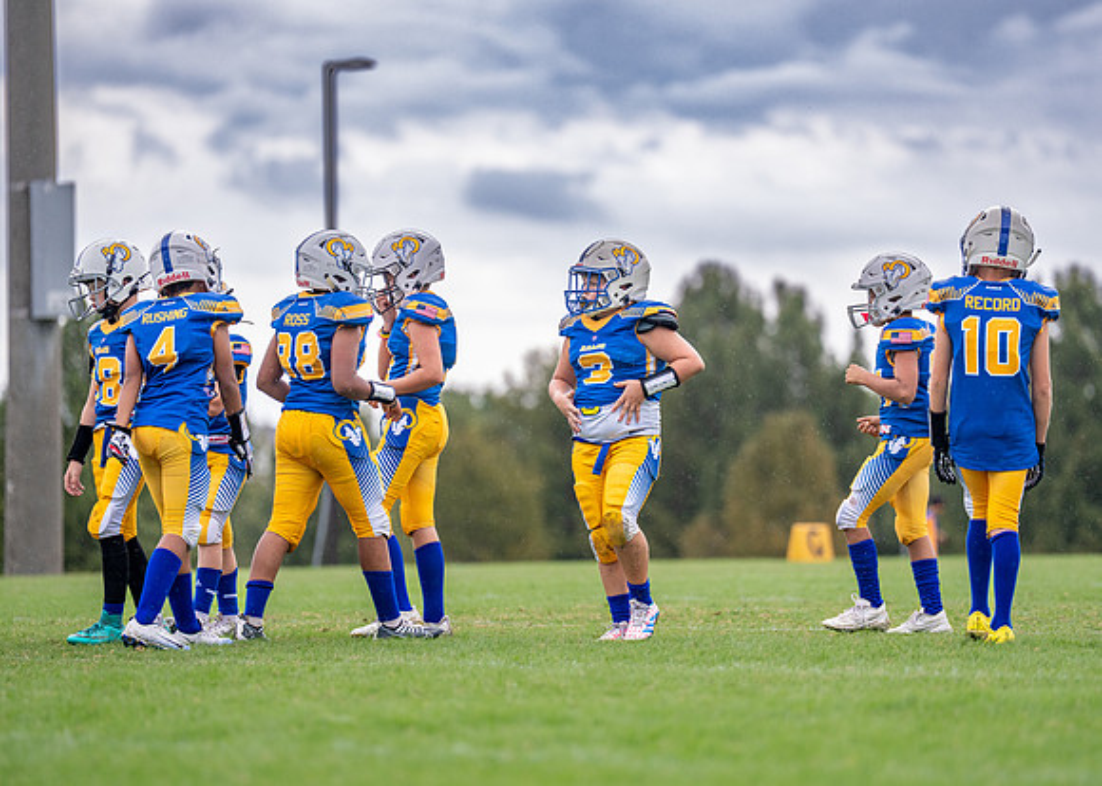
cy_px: 421
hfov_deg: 8.6
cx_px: 614
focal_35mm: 234
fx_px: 7323
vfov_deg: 6.1
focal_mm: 200
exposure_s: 1/1600
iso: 400
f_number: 2.8
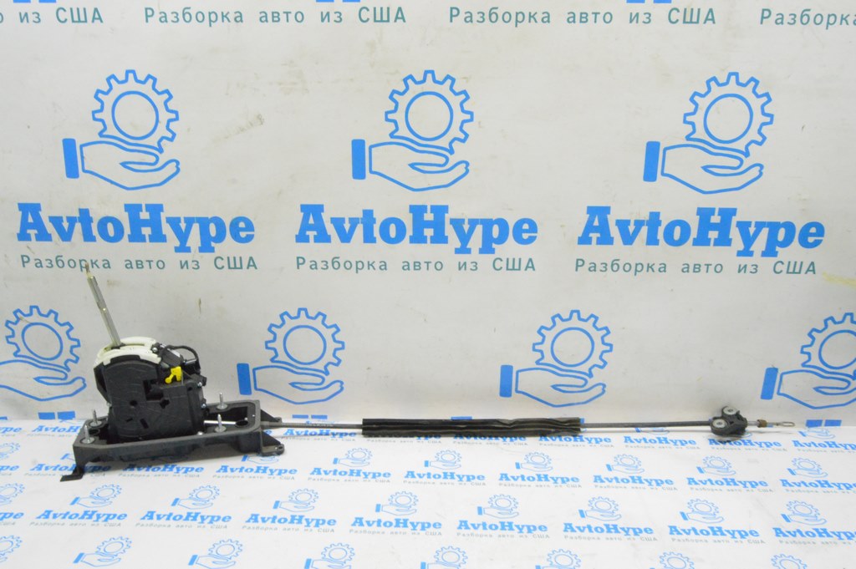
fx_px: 641
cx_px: 428
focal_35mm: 27
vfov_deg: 47.9
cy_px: 284
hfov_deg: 67.4
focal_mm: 18
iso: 6400
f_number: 20
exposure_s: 1/15
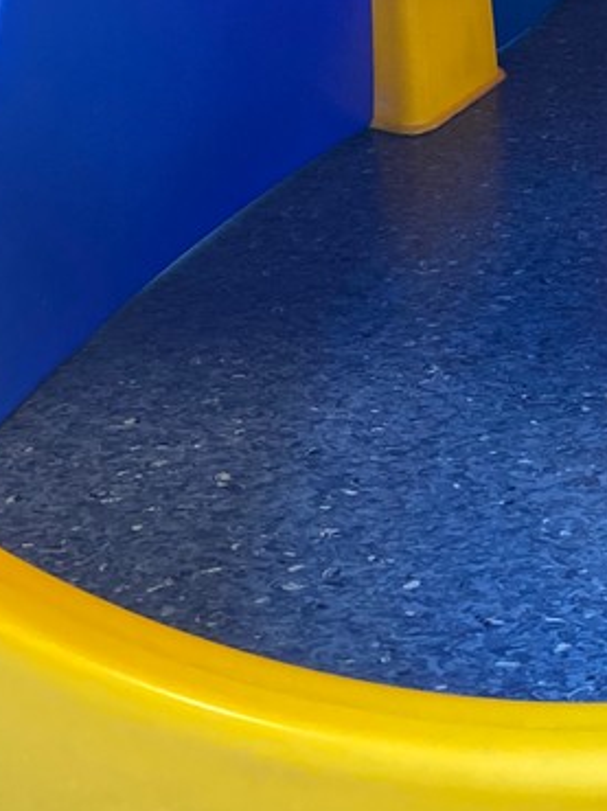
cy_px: -162
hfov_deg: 19.4
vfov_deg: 24.5
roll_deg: +3.4
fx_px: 1685
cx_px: 703
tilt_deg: -15.5
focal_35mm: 72
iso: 500
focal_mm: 4.25
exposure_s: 1/41
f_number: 1.8
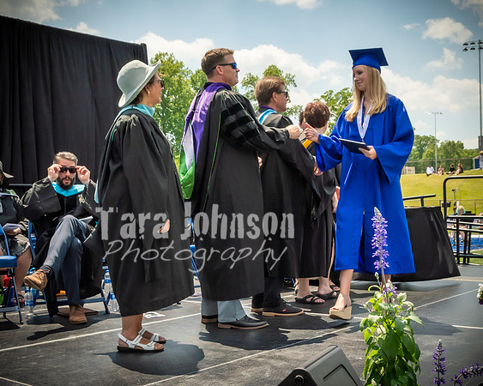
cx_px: 262
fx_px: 655
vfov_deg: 32.8
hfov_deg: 40.4
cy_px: 213
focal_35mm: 46
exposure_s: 1/800
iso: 200
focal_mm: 17
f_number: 7.1
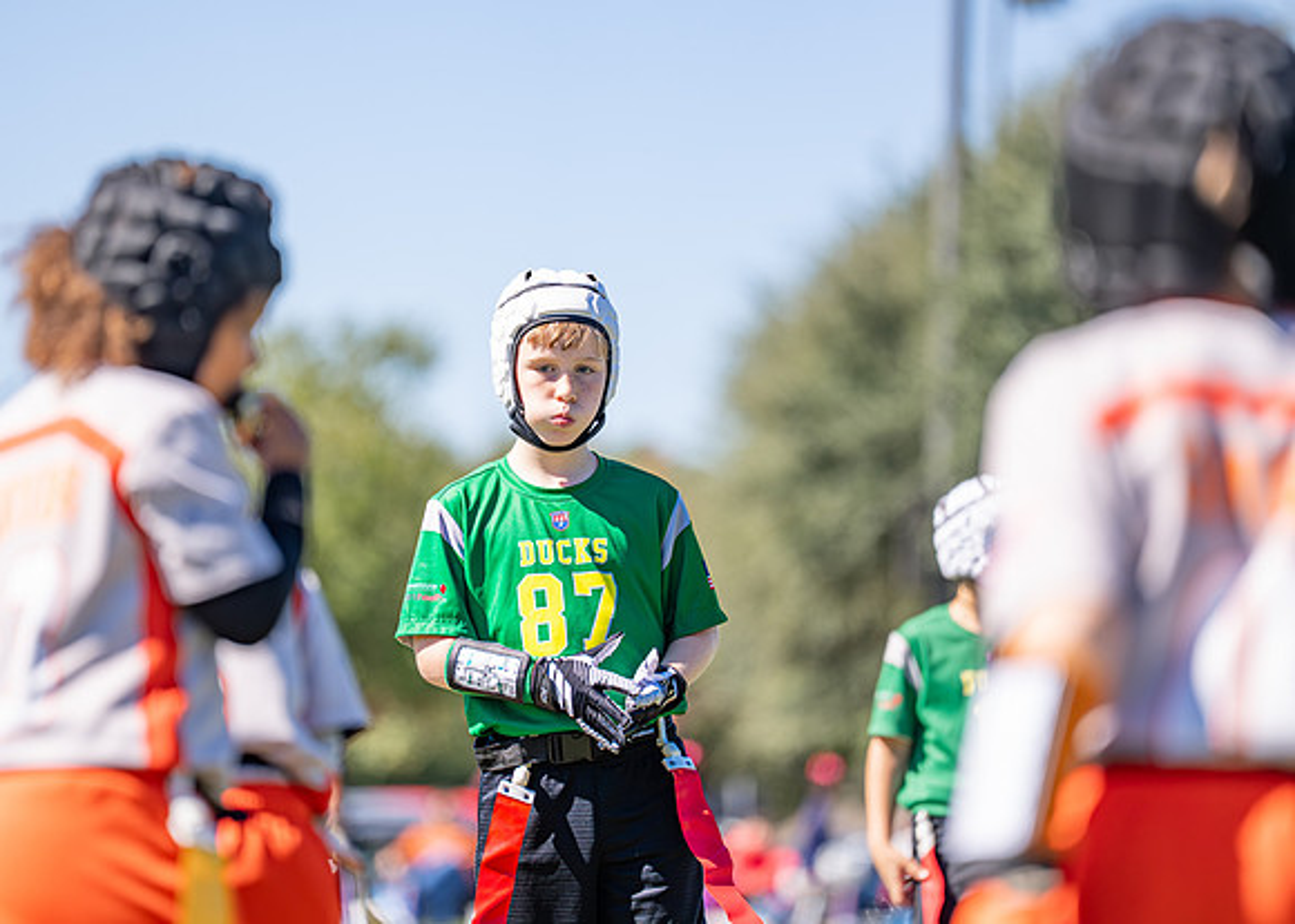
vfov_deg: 6.4
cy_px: 467
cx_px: 554
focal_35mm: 225
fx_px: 8256
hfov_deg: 9.0
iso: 200
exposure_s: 1/2500
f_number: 2.8
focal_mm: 200
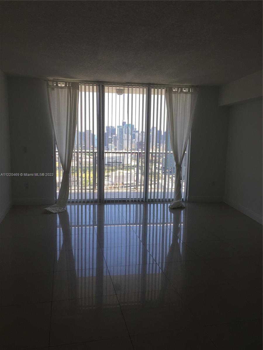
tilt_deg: -6.2
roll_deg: -1.2
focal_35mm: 29
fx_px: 294
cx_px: 132
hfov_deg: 48.2
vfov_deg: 61.7
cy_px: 175
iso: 32
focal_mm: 4.15
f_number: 2.2
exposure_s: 1/244
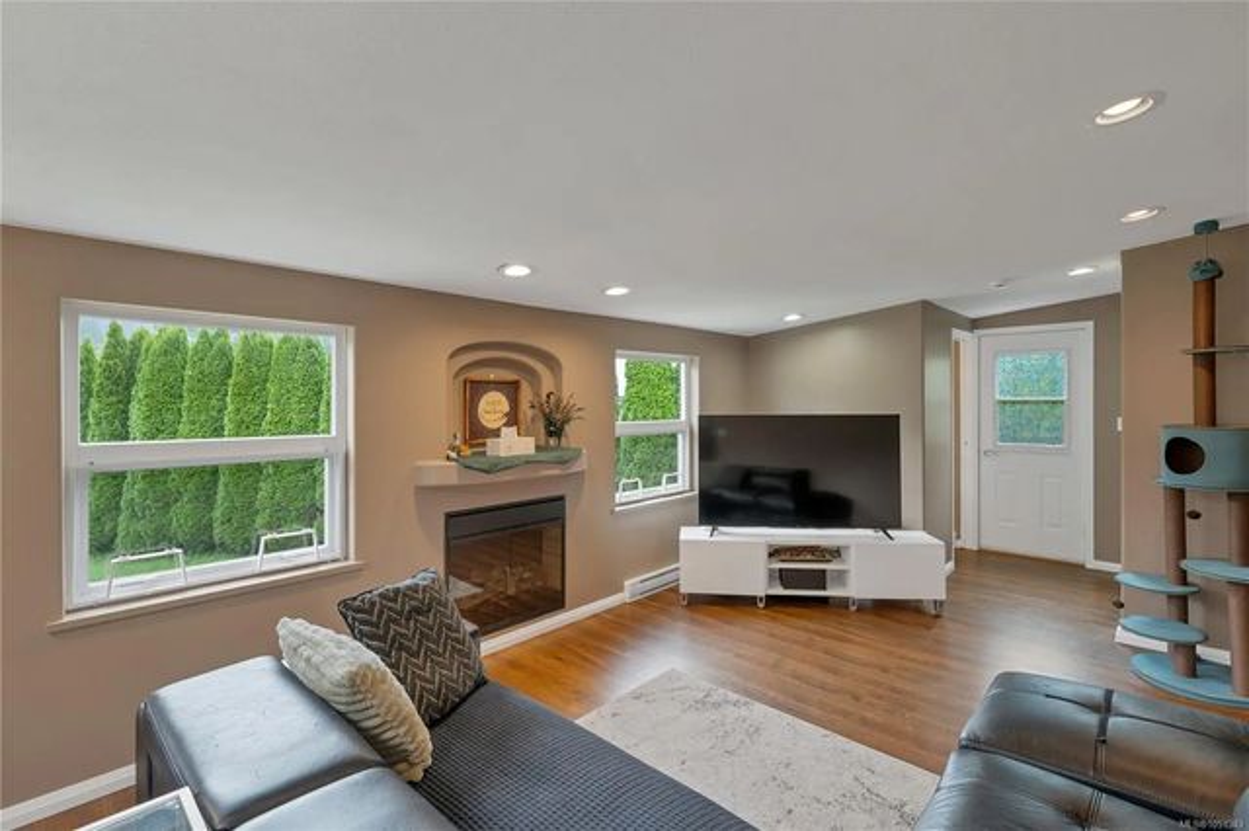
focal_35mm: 16
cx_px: 624
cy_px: 416
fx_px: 537
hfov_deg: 98.6
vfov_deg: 75.4
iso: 320
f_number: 5.6
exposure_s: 1/8
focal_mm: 15.5
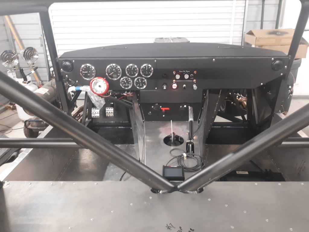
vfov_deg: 49.7
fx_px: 250
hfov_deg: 63.4
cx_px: 154
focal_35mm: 28
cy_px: 116
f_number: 1.7
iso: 250
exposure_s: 1/24
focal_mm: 3.7
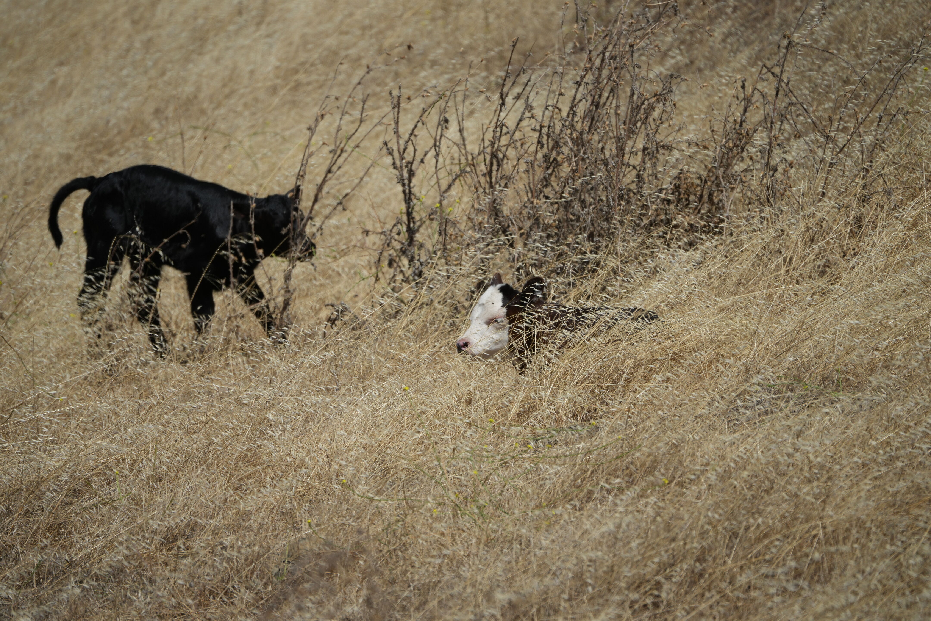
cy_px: 310
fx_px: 10344
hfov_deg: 5.2
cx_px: 466
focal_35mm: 400
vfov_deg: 3.4
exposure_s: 1/2000
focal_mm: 400
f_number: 6.3
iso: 320
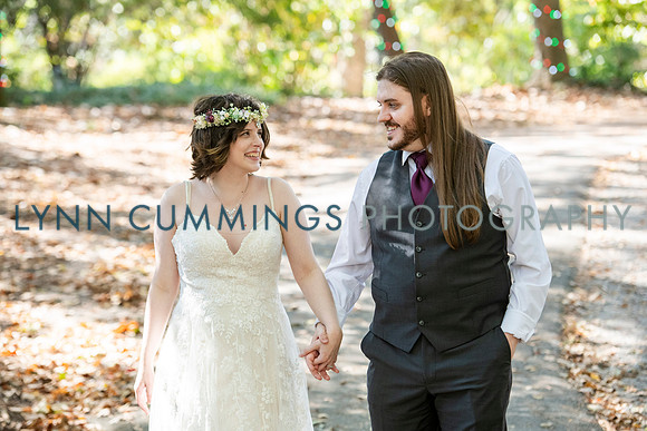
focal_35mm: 120
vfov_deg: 11.4
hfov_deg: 17.0
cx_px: 324
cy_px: 216
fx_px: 2162
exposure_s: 1/400
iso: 800
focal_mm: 120
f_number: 3.5
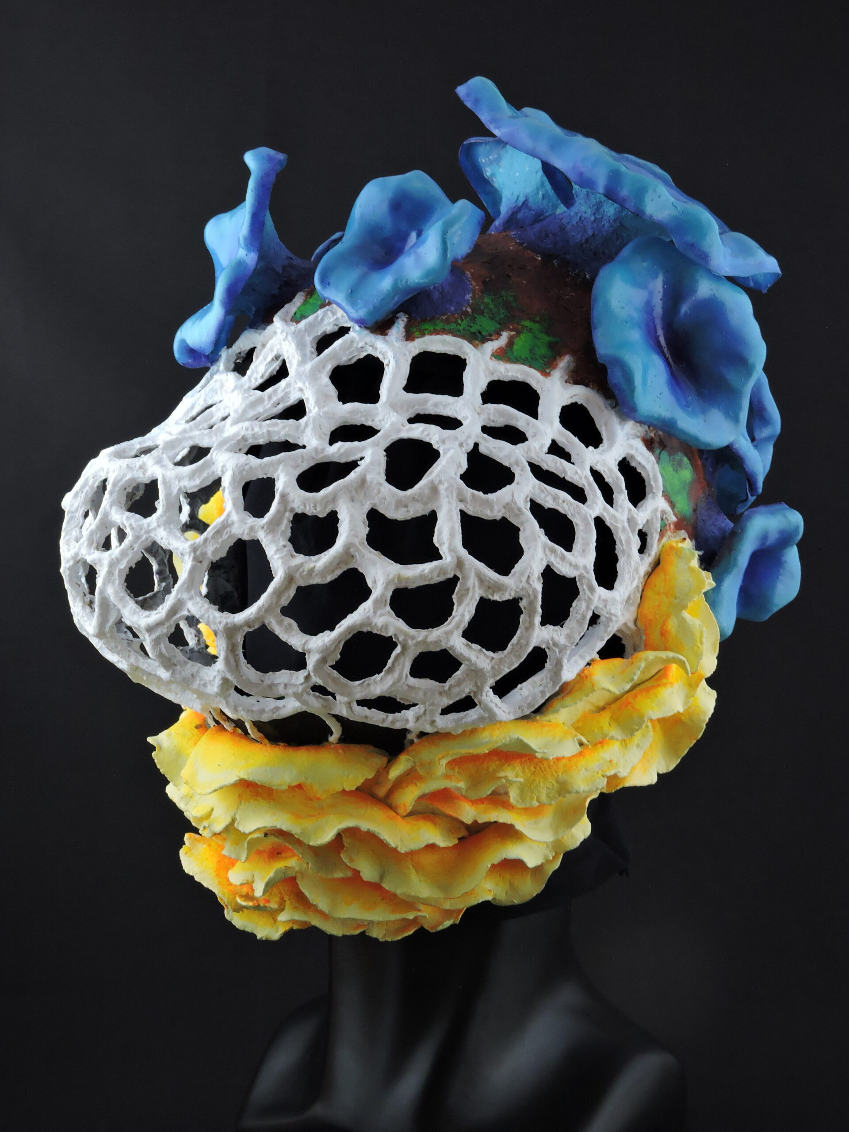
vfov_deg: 27.8
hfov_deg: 21.0
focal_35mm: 70
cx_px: 424
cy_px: 566
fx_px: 2289
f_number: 4.5
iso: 560
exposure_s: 1/8
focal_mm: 12.5
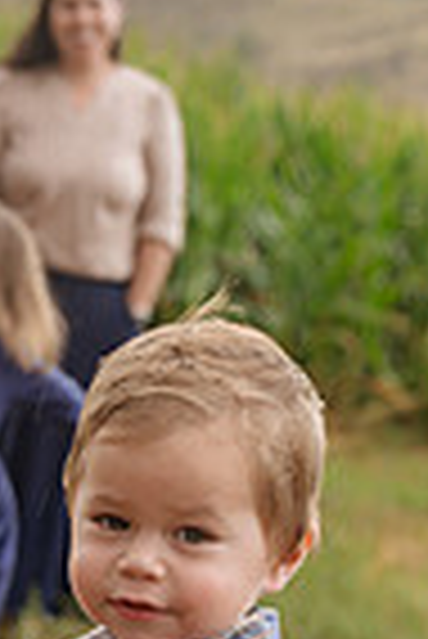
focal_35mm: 222
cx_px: 50
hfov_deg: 6.2
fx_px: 3949
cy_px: 414
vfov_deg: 9.3
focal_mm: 70
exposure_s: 1/125
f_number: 5.6
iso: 200
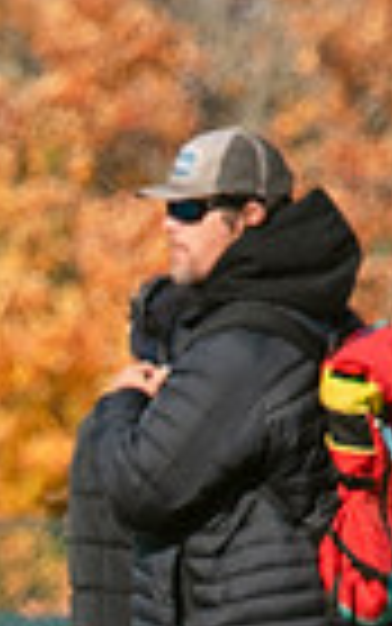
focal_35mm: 2831
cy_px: 1600
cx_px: -1225
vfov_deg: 0.7
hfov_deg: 0.5
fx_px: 48341
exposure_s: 1/1600
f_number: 5
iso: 250
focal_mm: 200
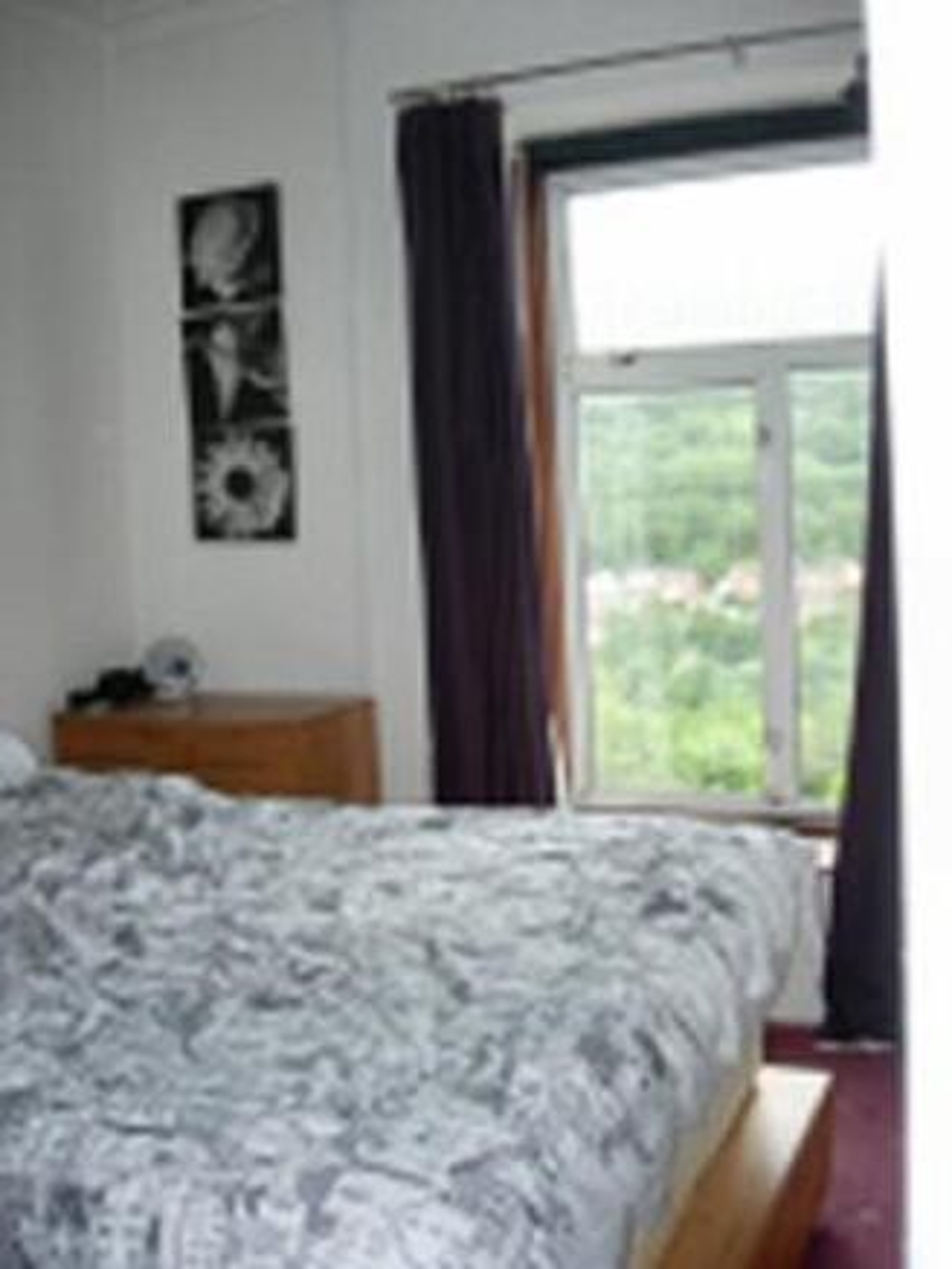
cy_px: 634
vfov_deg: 49.0
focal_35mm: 38
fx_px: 1393
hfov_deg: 37.7
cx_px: 476
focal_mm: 7.8
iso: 79
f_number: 2.8
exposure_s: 1/32
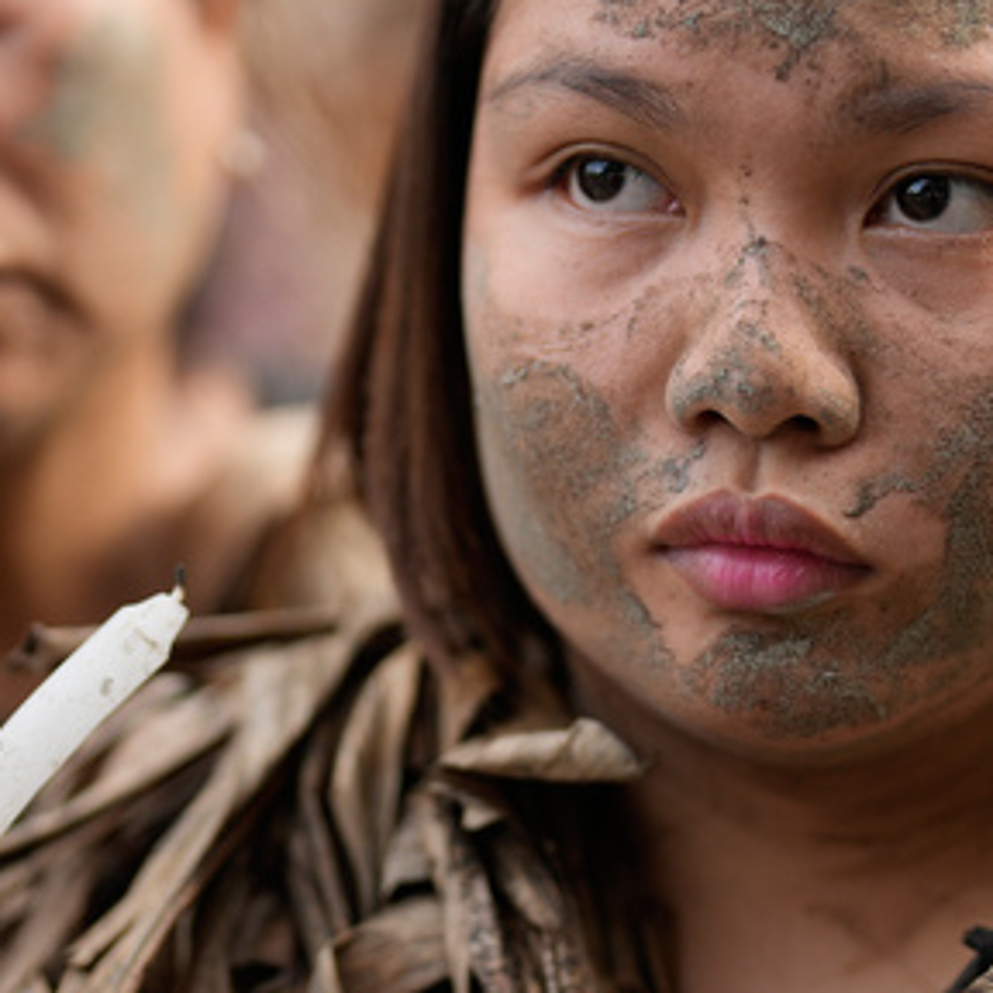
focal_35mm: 151
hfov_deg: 11.6
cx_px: 428
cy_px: 483
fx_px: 4901
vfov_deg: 11.6
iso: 160
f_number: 1.2
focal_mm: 50
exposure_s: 1/2500
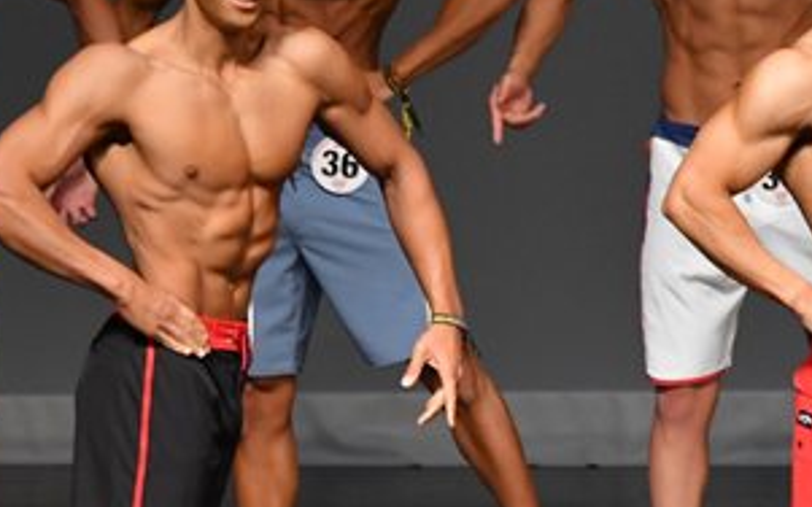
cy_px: 361
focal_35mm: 827
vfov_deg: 1.6
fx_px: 18298
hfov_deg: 2.5
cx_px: 616
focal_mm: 210
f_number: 5.6
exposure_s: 1/400
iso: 2500
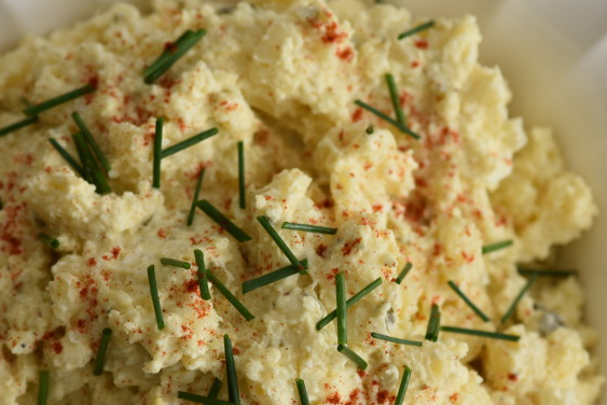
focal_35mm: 191
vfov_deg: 7.2
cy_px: 309
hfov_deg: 10.8
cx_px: 304
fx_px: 3222
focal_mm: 105
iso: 320
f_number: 5.6
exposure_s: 1/500
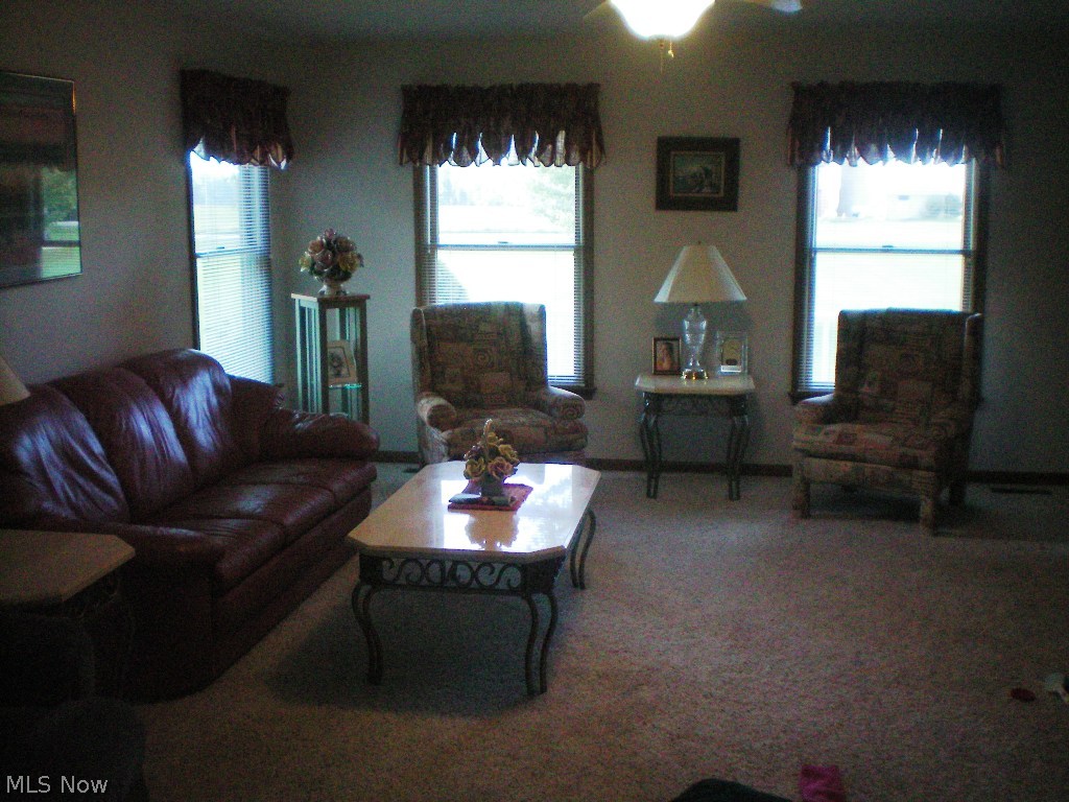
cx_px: 534
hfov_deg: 49.0
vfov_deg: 37.7
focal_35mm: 38
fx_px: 1174
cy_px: 401
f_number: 3.1
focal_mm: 6.3
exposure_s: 1/60
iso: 320
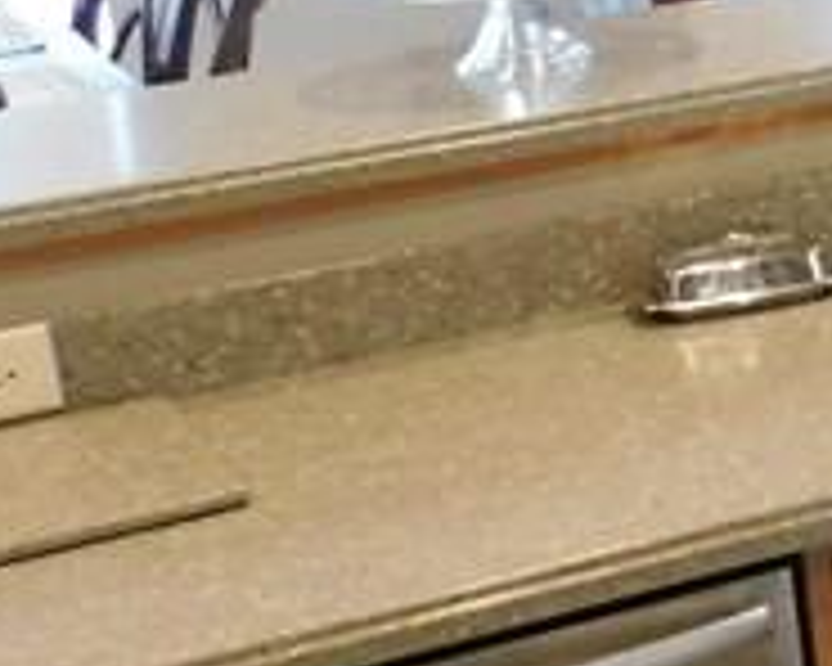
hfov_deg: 11.6
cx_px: 2204
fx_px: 3053
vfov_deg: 12.3
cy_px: 18
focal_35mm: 124
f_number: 3
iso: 560
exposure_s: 1/30
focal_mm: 4
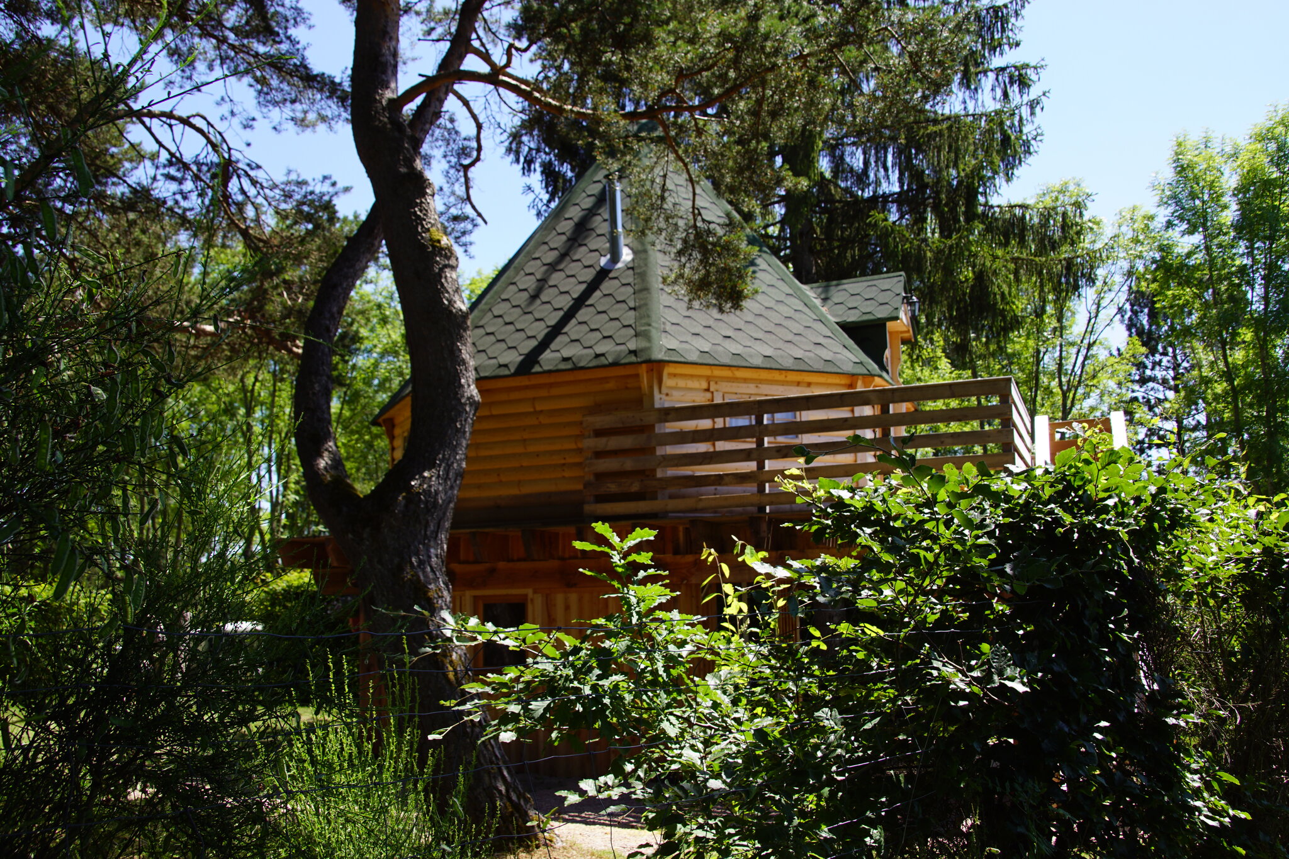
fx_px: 1181
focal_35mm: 33
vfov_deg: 40.0
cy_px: 430
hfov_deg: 57.2
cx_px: 644
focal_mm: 22
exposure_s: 1/100
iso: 100
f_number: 6.3
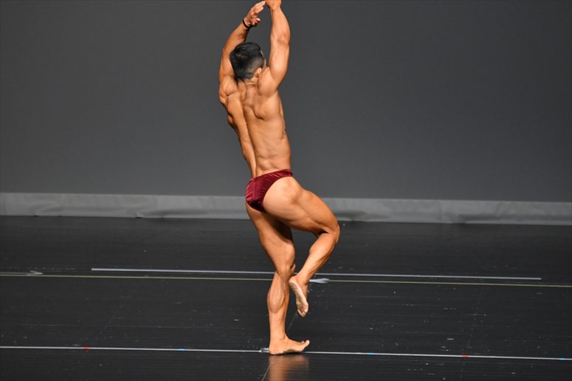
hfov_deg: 5.5
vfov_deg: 3.7
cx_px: 286
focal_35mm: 375
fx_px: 5956
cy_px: 190
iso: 2500
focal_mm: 250
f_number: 5.6
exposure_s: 1/400
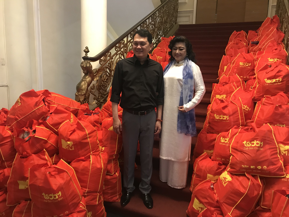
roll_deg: -0.2
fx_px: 234
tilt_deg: -10.3
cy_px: 108
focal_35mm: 28
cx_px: 144
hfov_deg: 63.4
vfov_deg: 49.7
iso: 80
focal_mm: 3.99
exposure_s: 1/8
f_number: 1.8
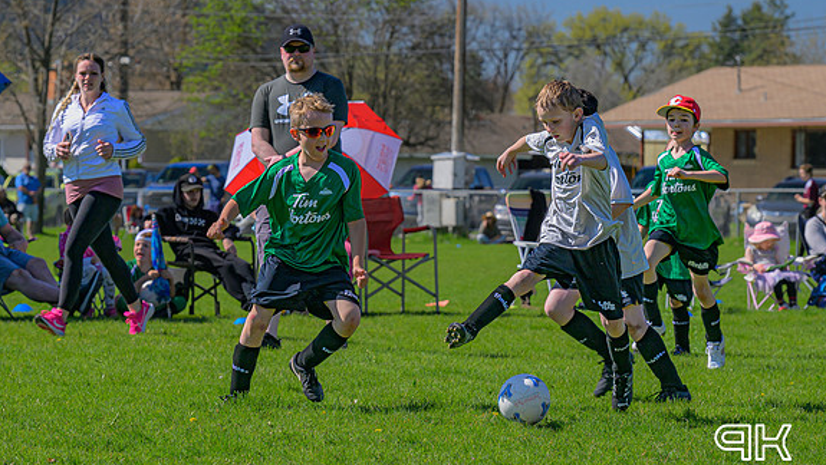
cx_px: 391
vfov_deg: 5.8
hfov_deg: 10.4
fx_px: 4558
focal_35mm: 208
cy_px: 249
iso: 250
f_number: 6.3
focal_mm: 120
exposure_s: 1/500
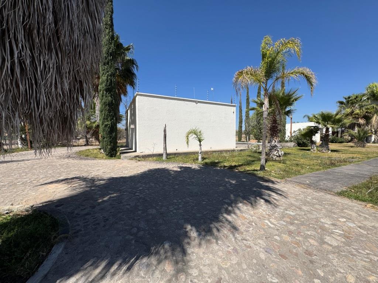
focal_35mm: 14
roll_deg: +2.6
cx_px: 189
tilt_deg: -0.8
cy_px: 142
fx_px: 153
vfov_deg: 85.7
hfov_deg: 102.1
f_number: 2.2
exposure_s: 1/3546
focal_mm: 2.22
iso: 50
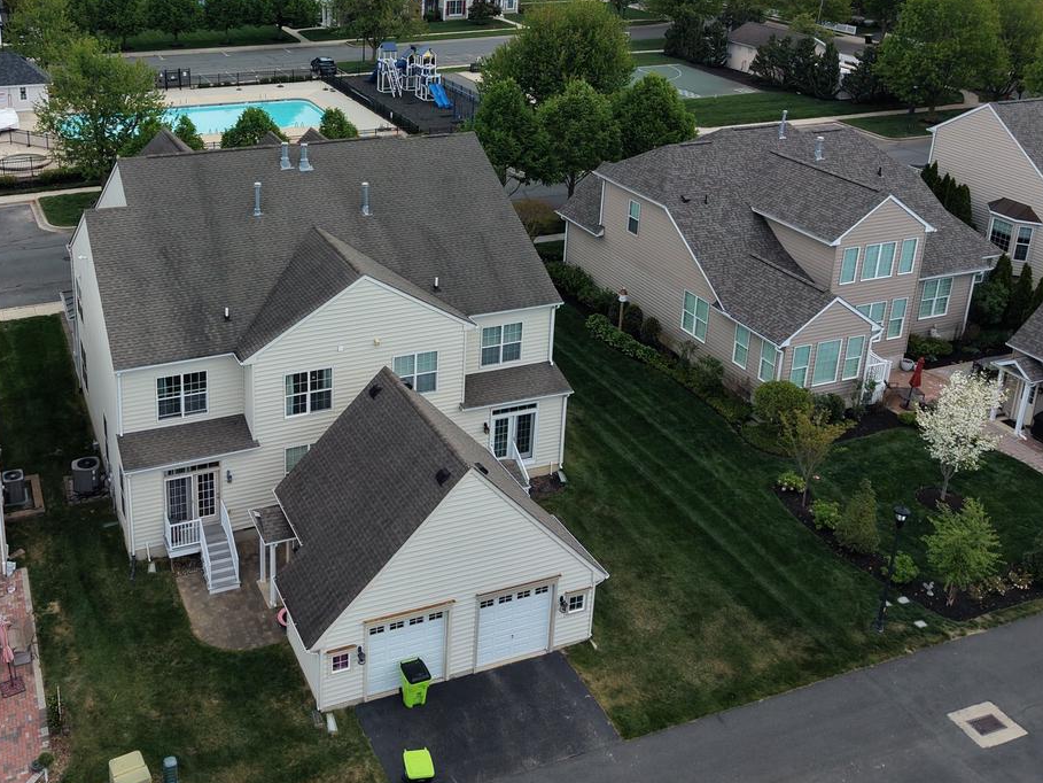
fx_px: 1145
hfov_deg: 48.2
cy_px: 200
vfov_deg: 36.9
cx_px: 356
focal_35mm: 38
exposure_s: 1/6400
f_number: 1.8
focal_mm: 8.67
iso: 400
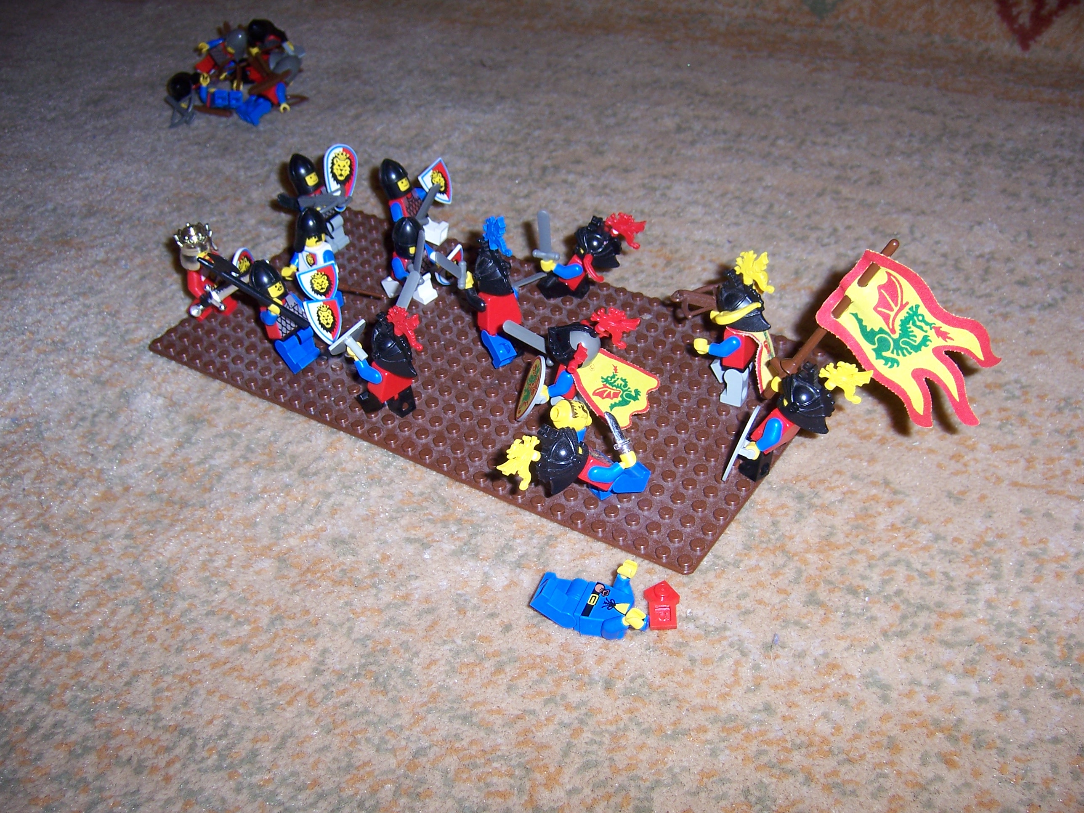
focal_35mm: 36
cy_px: 406
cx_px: 542
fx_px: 1127
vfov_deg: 39.7
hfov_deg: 51.4
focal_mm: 6.2
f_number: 2.8
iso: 80
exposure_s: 1/60
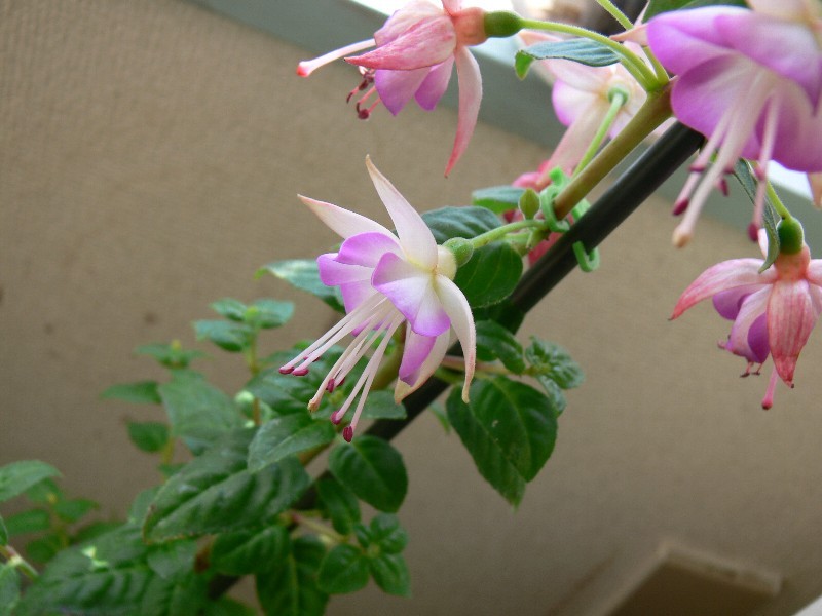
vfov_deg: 37.7
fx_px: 902
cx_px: 411
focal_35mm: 38
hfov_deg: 49.0
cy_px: 308
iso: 80
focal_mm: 8.1
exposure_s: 1/60
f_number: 3.2
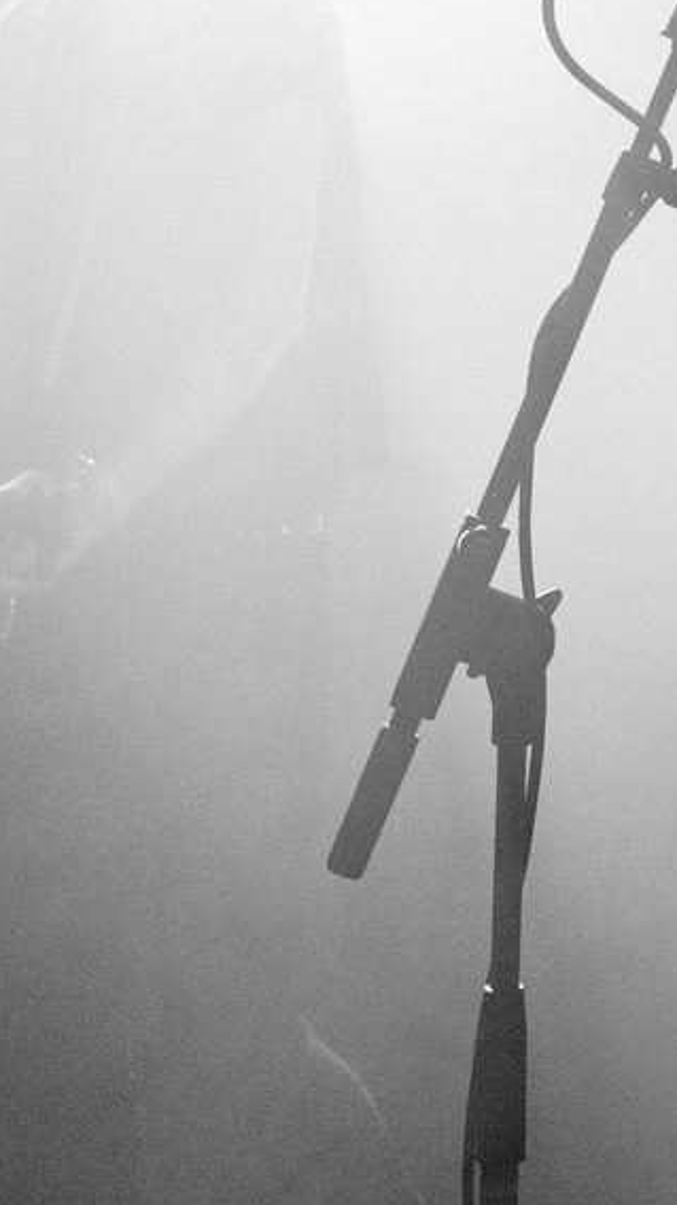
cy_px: -81
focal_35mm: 124
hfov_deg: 9.3
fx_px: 3962
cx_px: 1250
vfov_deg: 16.8
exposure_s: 1/180
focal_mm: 23
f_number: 4
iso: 2500
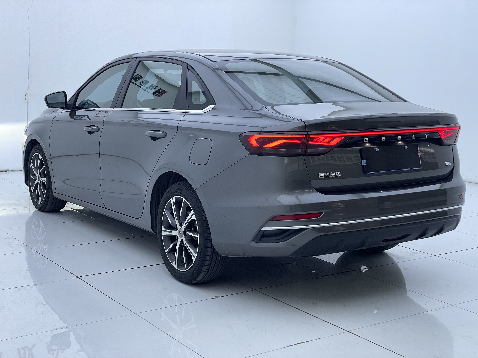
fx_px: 718
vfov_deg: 28.0
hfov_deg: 36.8
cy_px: 179
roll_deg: -1.4
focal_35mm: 52
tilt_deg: -8.2
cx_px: 239
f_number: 2
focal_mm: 6
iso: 25
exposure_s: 1/129
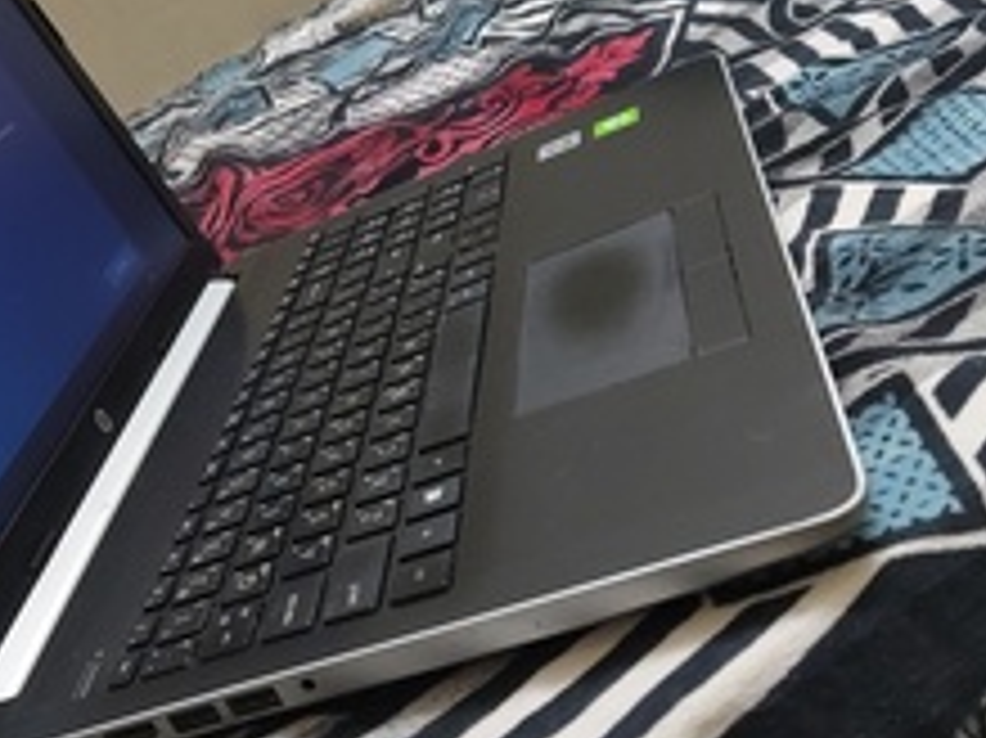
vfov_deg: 30.2
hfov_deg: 38.1
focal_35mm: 48
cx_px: 187
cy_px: 385
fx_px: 1366
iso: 831
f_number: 1.88
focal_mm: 5.56
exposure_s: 1/50
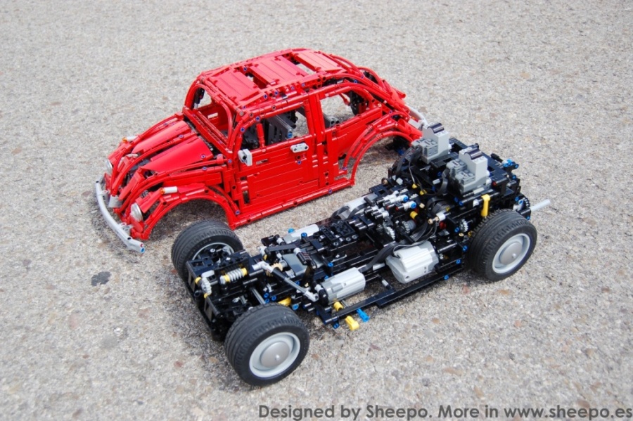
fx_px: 633
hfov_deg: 53.2
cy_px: 210
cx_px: 316
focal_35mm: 36
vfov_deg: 36.8
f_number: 4
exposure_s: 1/640
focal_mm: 24
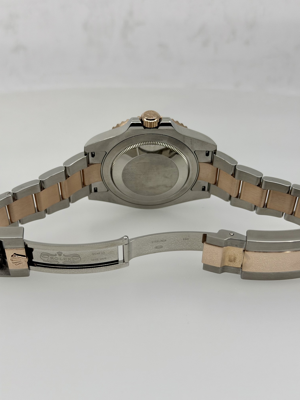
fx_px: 555
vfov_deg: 39.7
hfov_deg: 30.3
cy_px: 200
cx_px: 150
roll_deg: +0.8
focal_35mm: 48
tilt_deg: -30.9
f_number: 1.78
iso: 64
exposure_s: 1/1429
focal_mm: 6.76
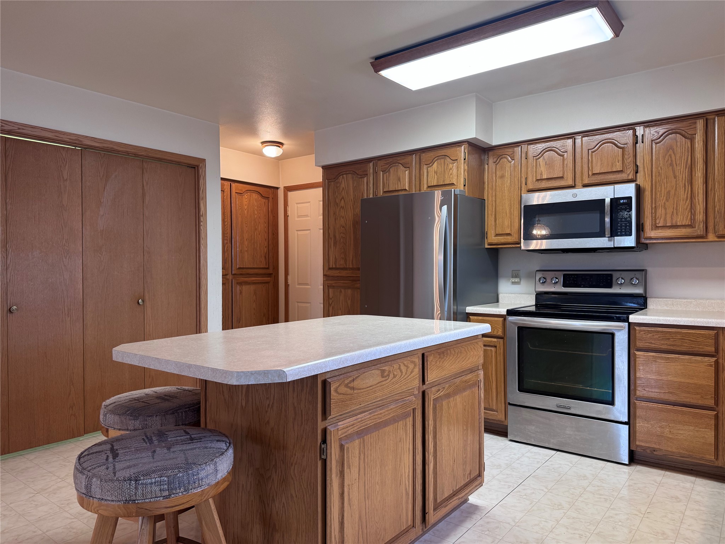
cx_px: 362
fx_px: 503
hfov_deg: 71.6
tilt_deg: -1.2
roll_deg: +0.4
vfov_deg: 56.8
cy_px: 272
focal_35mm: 24
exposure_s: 1/60
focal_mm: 6.76
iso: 160
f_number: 1.78
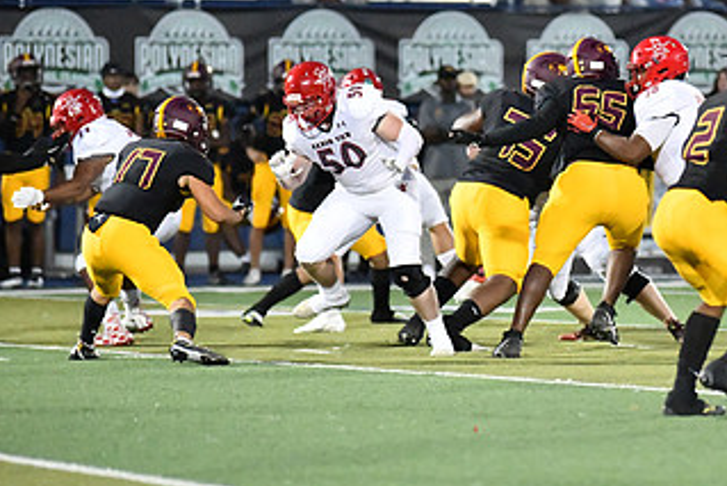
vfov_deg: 3.8
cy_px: 213
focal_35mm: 364
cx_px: 531
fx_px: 7354
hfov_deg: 5.7
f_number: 3.2
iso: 16000
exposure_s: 1/3200
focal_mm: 200
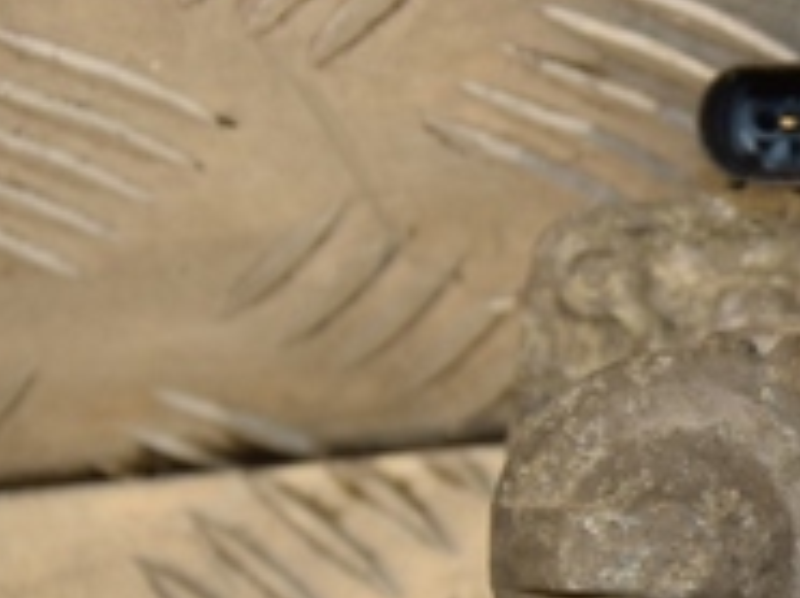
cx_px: 1101
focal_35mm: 258
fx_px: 5955
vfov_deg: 5.7
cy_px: 370
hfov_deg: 7.6
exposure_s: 1/200
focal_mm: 52
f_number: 5.6
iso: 800
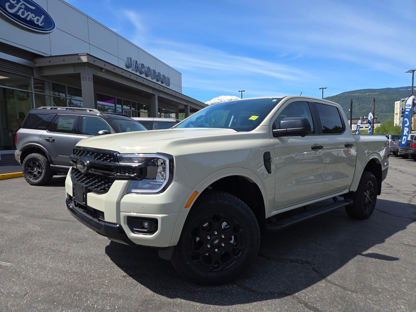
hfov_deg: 73.9
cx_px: 208
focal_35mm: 23
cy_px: 156
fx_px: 276
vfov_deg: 58.9
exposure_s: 1/1563
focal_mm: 5.4
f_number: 1.8
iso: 25
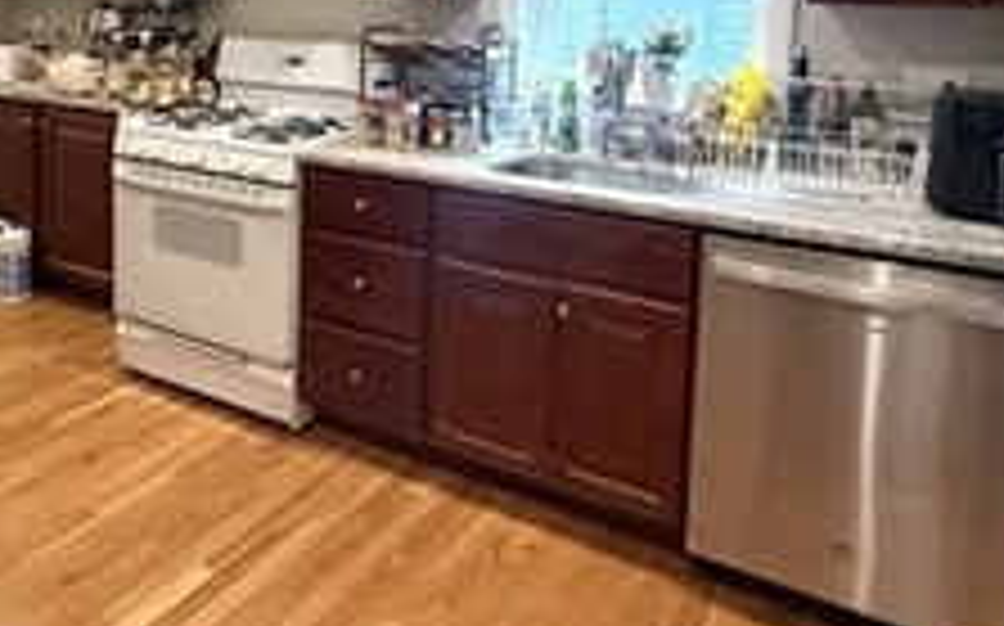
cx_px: 281
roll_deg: -1.2
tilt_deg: -4.0
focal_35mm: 34
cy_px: 43
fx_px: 930
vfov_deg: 34.7
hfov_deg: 54.7
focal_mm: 2.22
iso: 400
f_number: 2.2
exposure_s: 1/120
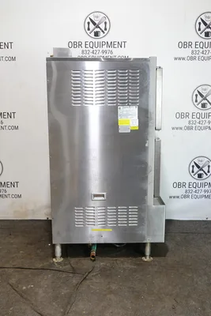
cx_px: 106
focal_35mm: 40
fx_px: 351
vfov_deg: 48.4
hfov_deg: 33.4
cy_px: 158
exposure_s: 1/50
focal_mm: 14.69
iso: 1000
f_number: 4
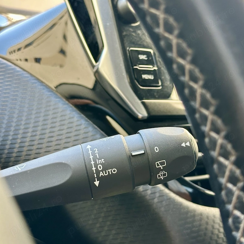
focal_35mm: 57
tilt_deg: -3.9
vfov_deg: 30.0
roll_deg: -6.0
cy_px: 103
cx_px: 122
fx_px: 455
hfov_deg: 30.0
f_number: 1.78
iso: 80
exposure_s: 1/101
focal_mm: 6.86
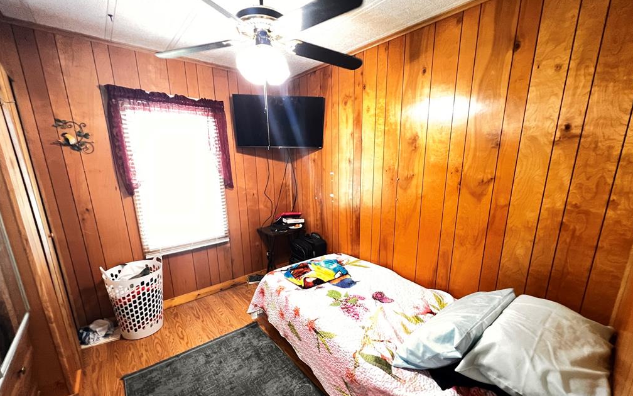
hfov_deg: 105.3
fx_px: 242
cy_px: 219
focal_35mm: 14
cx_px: 320
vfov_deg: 78.4
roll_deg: -0.2
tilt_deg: -15.3
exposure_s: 1/17
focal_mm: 1.57
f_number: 1.8
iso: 320
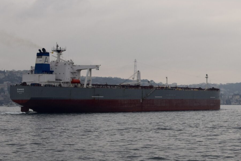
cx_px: 124
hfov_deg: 41.1
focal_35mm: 48
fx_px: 321
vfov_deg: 28.1
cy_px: 88
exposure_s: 1/100
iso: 400
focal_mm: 28
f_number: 9
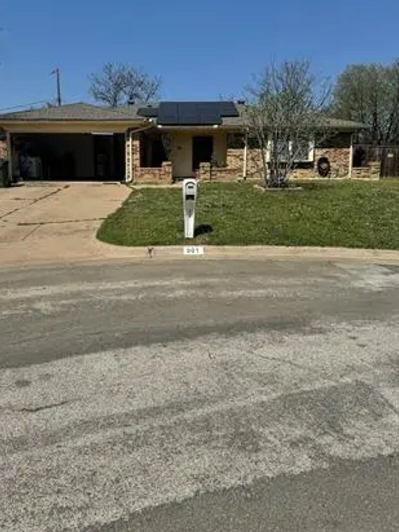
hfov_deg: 49.7
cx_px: 180
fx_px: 430
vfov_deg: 63.1
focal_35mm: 28
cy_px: 228
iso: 80
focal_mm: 6.76
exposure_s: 1/9009
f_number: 1.78
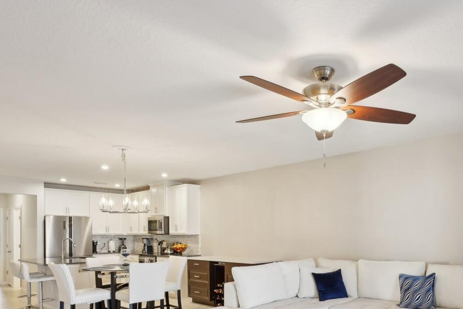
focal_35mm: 27
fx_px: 347
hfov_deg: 64.9
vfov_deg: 46.6
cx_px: 324
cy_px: 223
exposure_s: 1/15
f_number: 8
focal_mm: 17
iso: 400
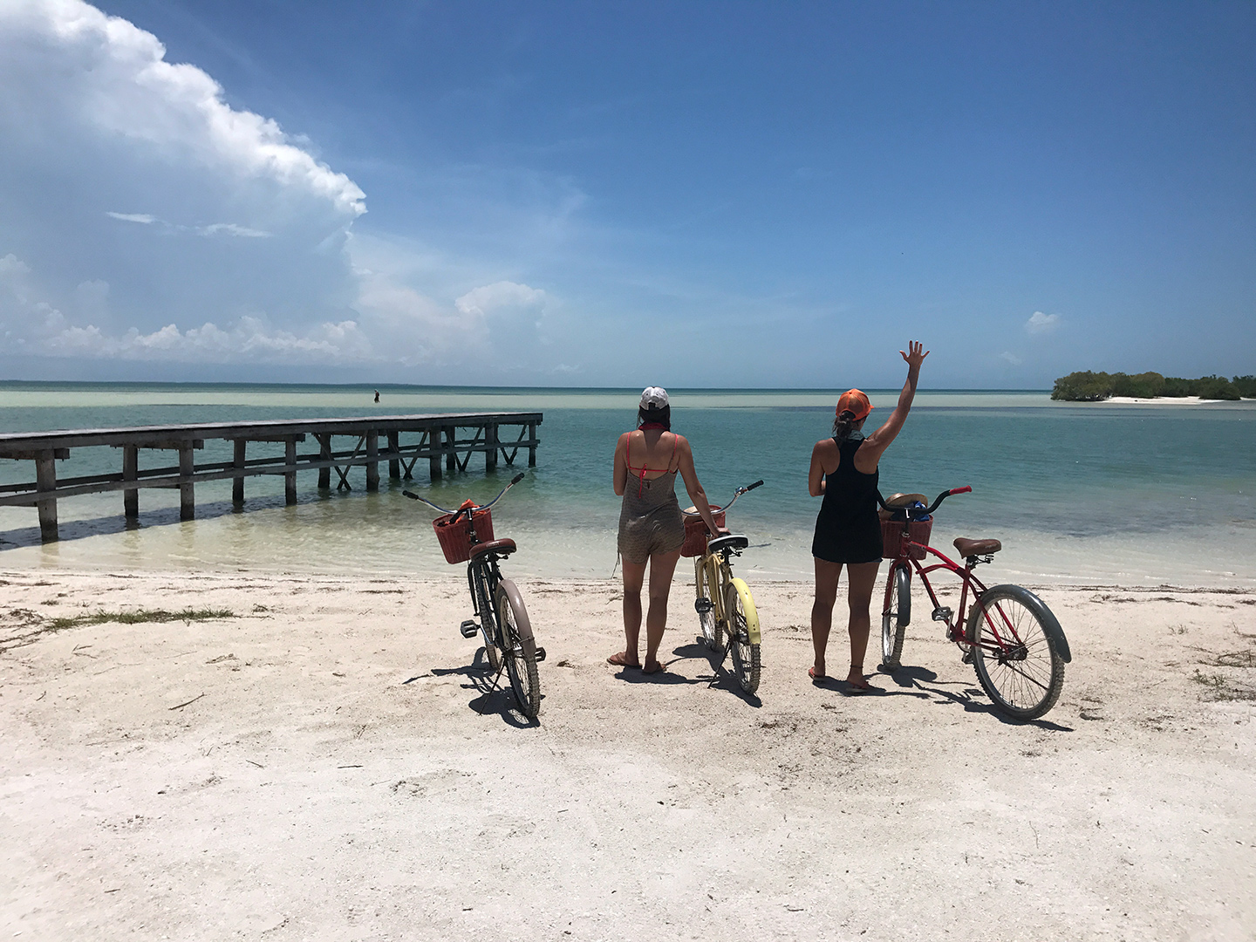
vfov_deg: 49.7
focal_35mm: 28
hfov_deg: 63.4
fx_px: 1016
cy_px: 471
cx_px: 628
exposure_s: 1/7407
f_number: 1.8
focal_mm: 3.99
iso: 20
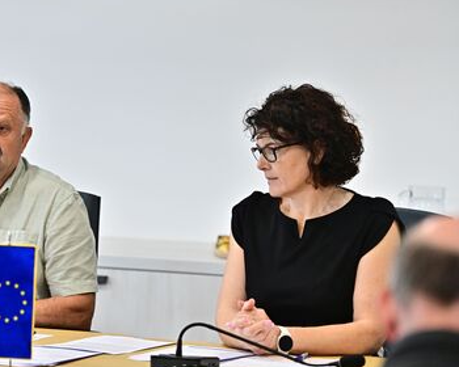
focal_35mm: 205
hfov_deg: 9.4
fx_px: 2785
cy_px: 181
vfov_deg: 7.5
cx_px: 167
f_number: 4
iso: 3200
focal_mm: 170
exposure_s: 1/160
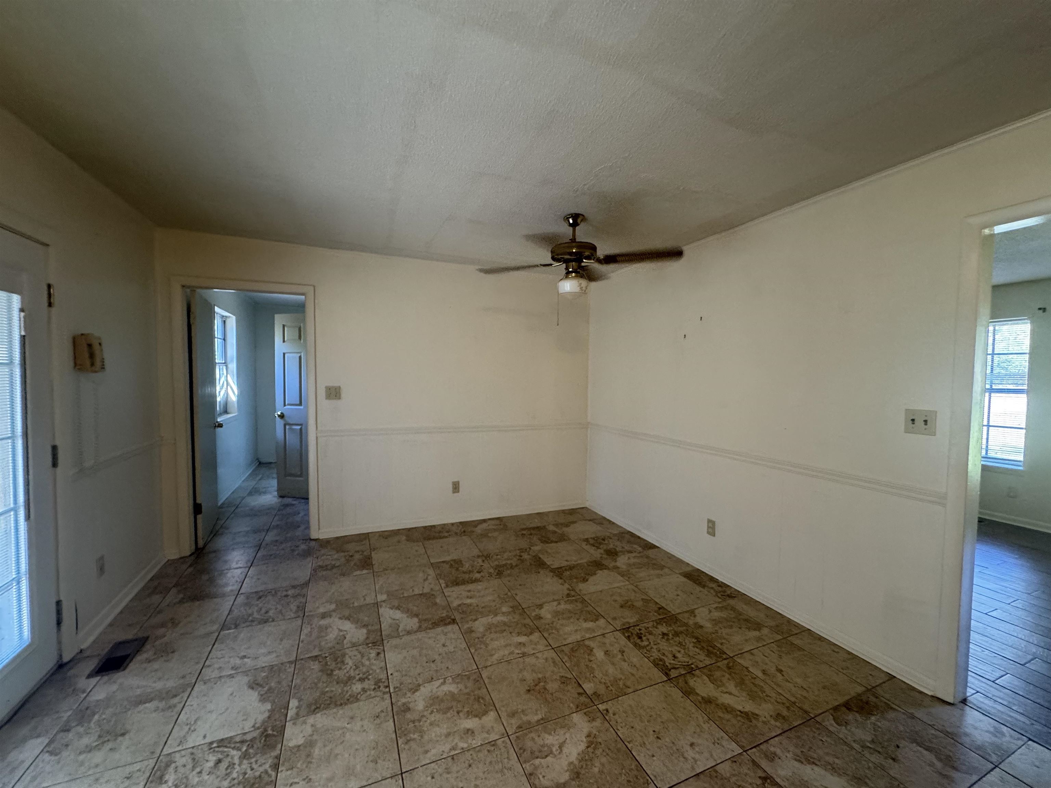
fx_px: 425
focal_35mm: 14
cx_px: 526
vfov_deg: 85.7
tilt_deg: -5.2
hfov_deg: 102.1
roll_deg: +1.6
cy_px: 394
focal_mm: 2.22
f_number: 2.2
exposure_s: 1/60
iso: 250
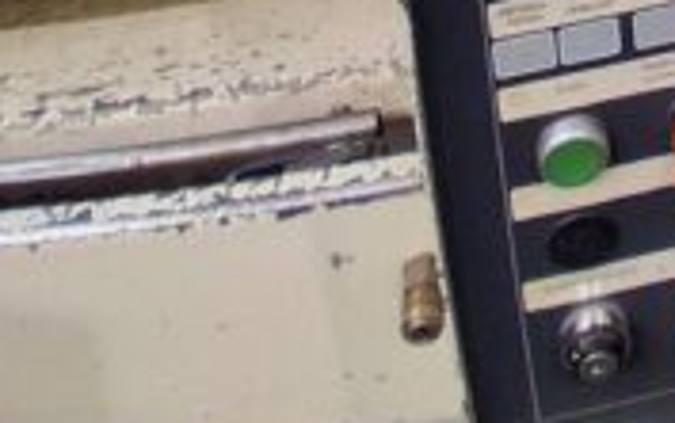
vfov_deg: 14.3
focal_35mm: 61
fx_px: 1123
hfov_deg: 28.7
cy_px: -591
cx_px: 824
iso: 200
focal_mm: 1.4
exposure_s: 1/50
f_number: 2.2
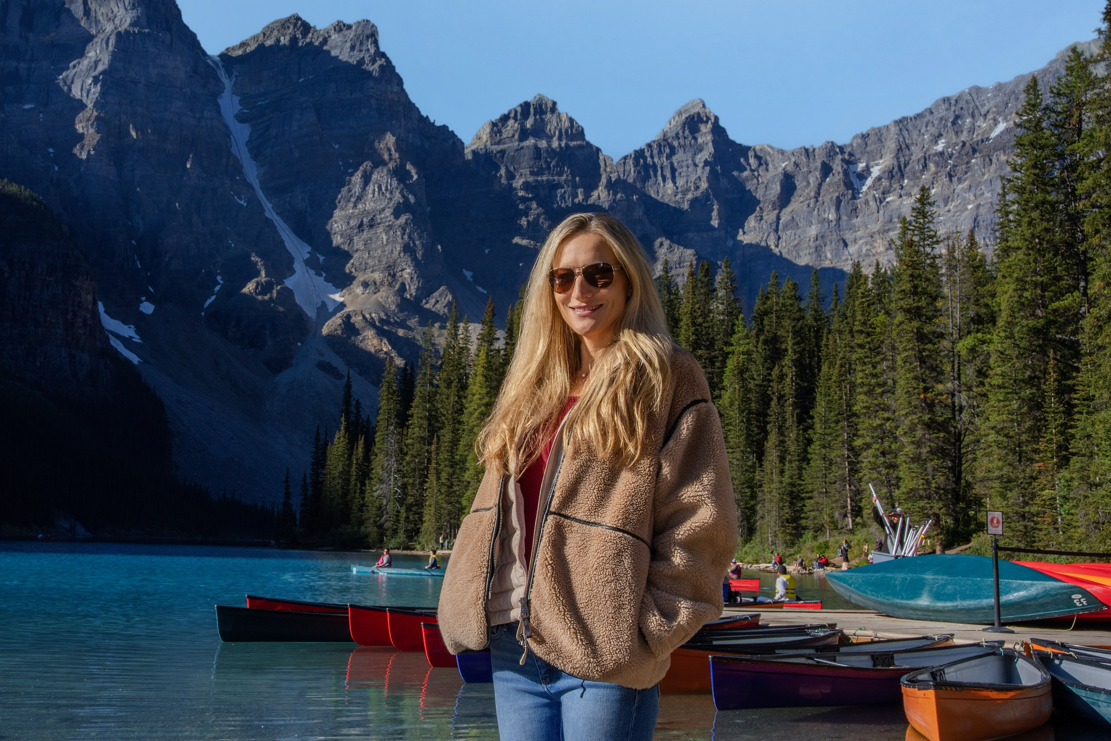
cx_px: 556
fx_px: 1049
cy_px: 370
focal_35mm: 34
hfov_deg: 55.8
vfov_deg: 38.9
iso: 320
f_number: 16
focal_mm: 34
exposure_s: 1/250
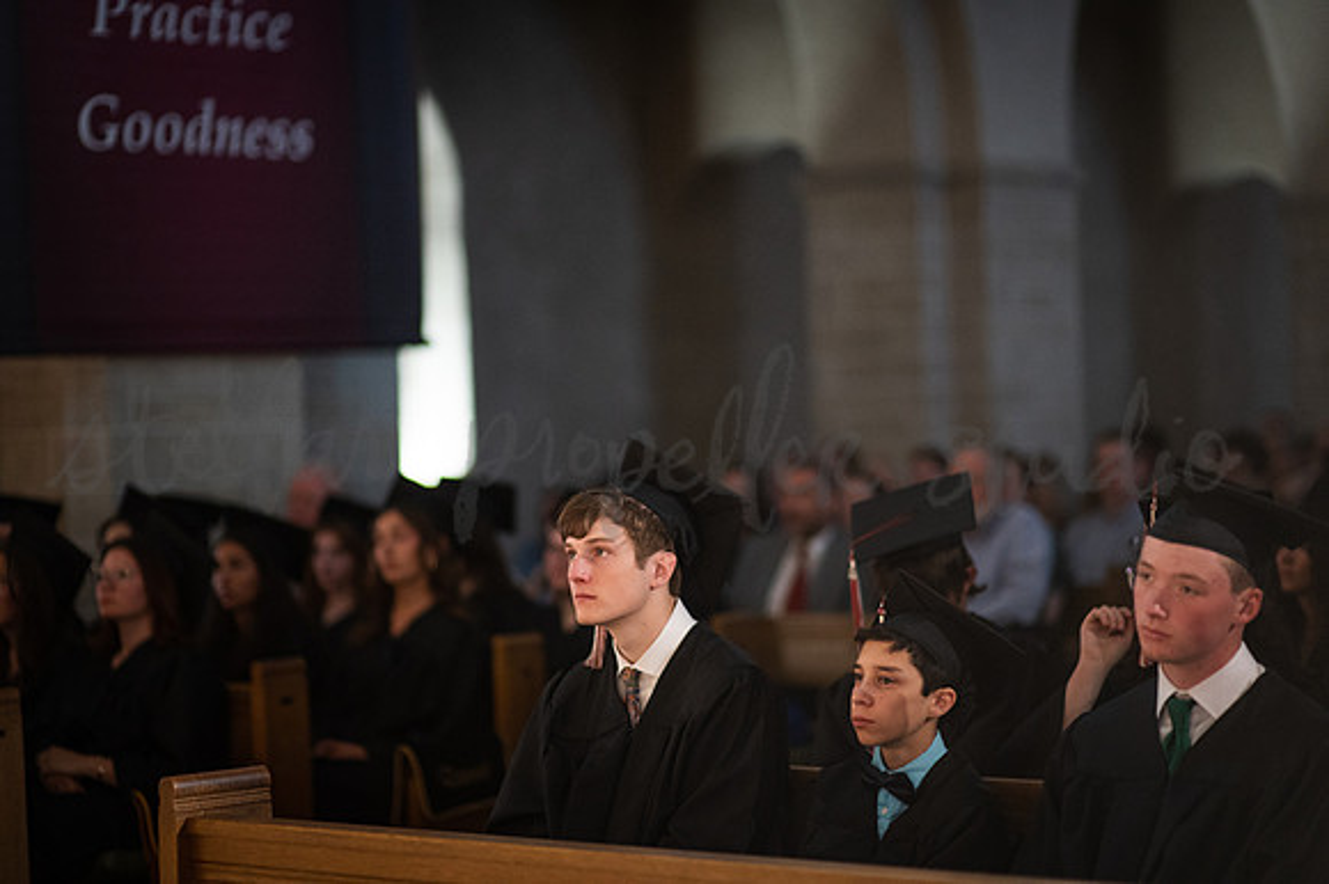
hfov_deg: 23.9
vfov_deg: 16.1
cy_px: 442
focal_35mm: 85
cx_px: 664
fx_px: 3136
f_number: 1.4
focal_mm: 85
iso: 3200
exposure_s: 1/200
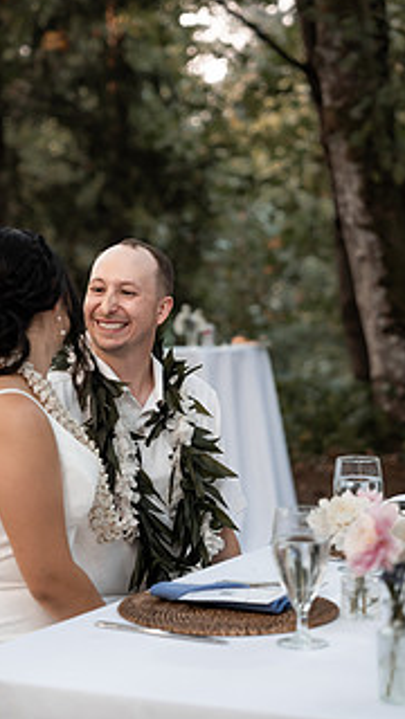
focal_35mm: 103
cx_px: 137
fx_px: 1966
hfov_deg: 11.7
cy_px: 330
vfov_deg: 20.7
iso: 800
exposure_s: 1/400
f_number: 2.8
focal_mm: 70
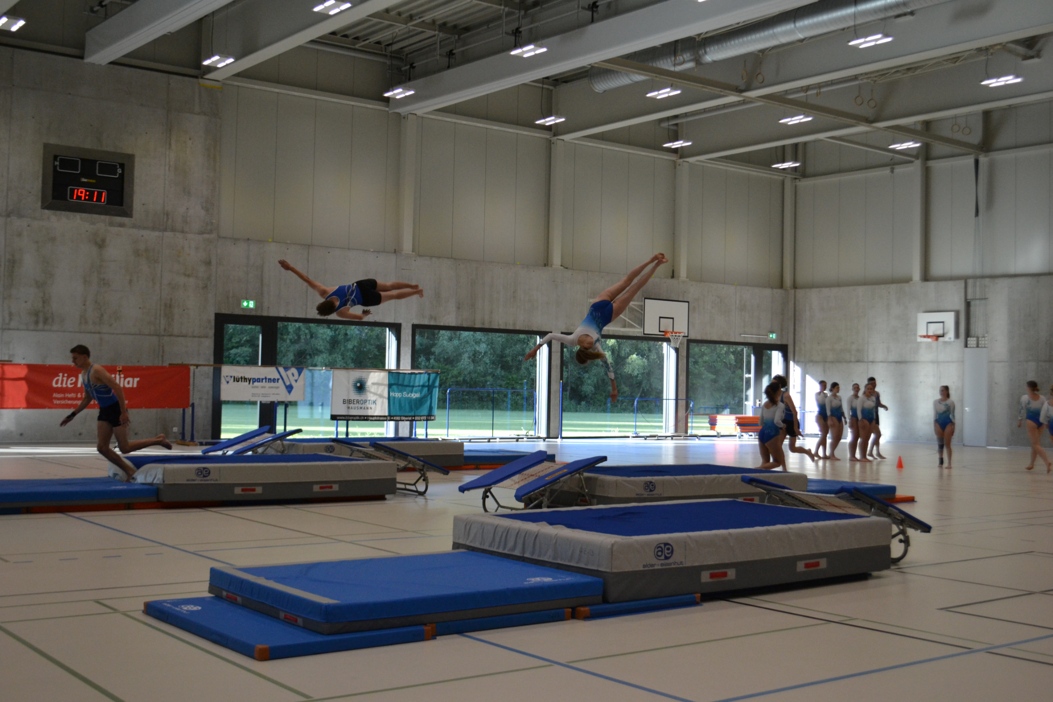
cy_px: 351
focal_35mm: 42
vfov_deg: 31.9
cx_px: 526
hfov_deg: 46.4
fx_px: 1228
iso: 1100
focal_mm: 28
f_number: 4.5
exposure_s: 1/500
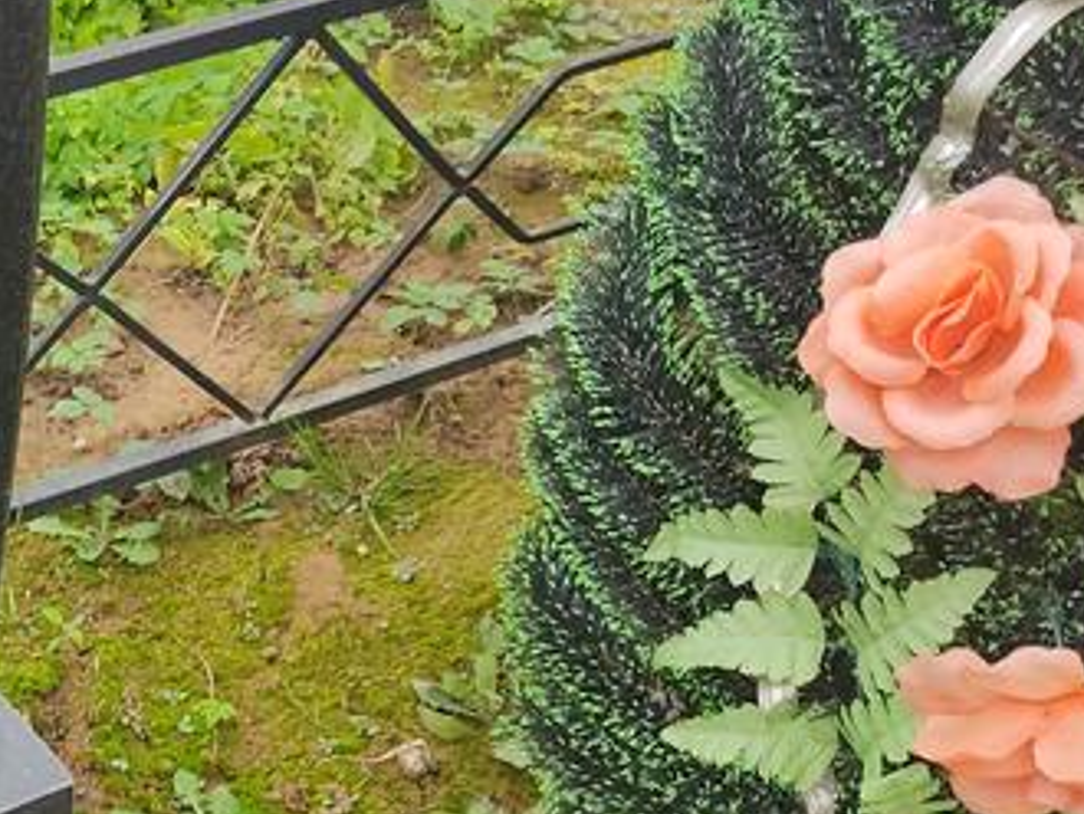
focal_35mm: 63
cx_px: -191
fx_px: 1974
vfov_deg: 23.2
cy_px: 519
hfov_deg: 27.3
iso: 100
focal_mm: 4.74
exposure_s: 1/192
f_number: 1.79
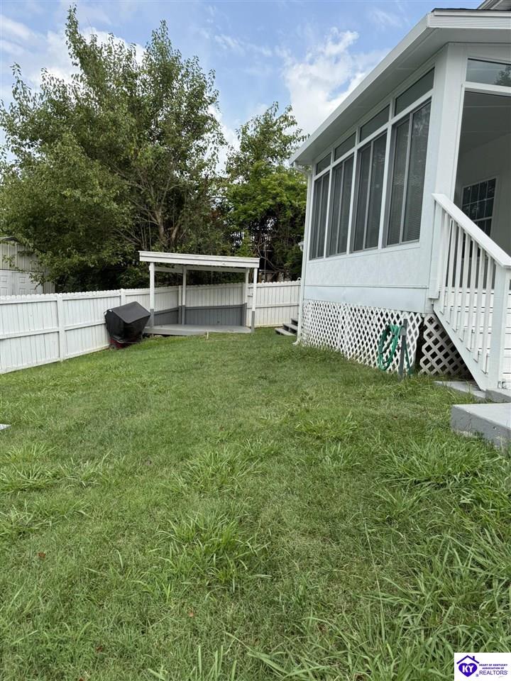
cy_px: 340
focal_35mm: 24
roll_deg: -2.5
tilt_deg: -6.5
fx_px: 472
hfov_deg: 56.8
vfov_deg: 71.6
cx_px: 256
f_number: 1.78
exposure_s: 1/2299
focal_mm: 6.76
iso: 100
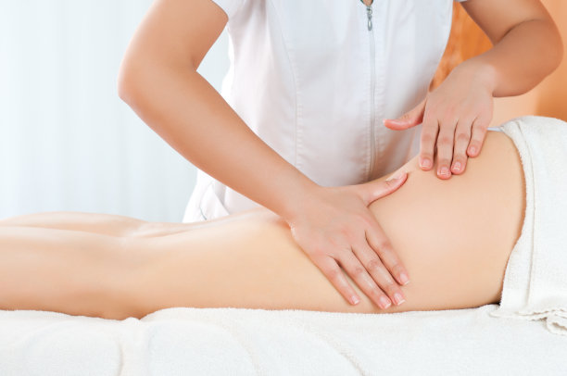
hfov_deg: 19.5
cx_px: 284
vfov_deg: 13.0
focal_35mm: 105
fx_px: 1651
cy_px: 188
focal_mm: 70
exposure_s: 1/125
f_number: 4.5
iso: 200
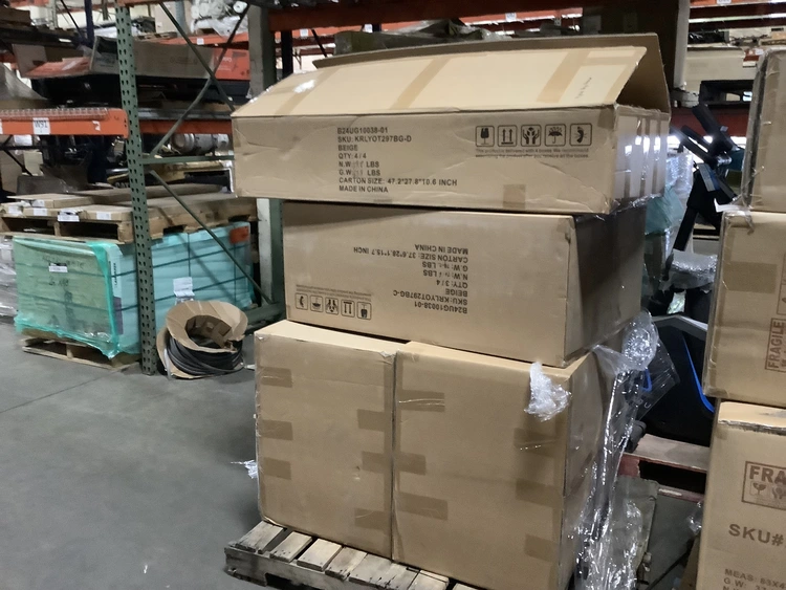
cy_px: 295
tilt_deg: -13.8
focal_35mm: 31
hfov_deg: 58.3
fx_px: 704
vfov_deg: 45.5
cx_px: 393
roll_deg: -0.3
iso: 640
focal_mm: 3.3
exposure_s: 1/24
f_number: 2.4
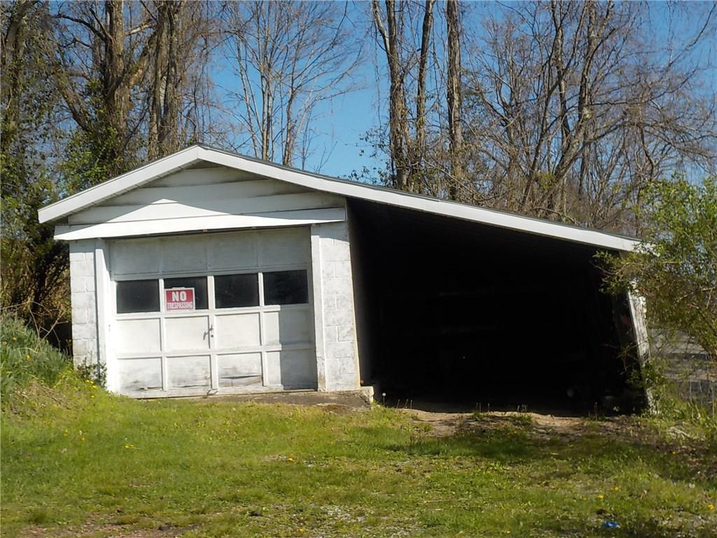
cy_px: 269
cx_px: 358
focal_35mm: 47
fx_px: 974
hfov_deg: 40.4
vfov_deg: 30.9
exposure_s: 1/1000
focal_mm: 6.4
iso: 125
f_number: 4.2
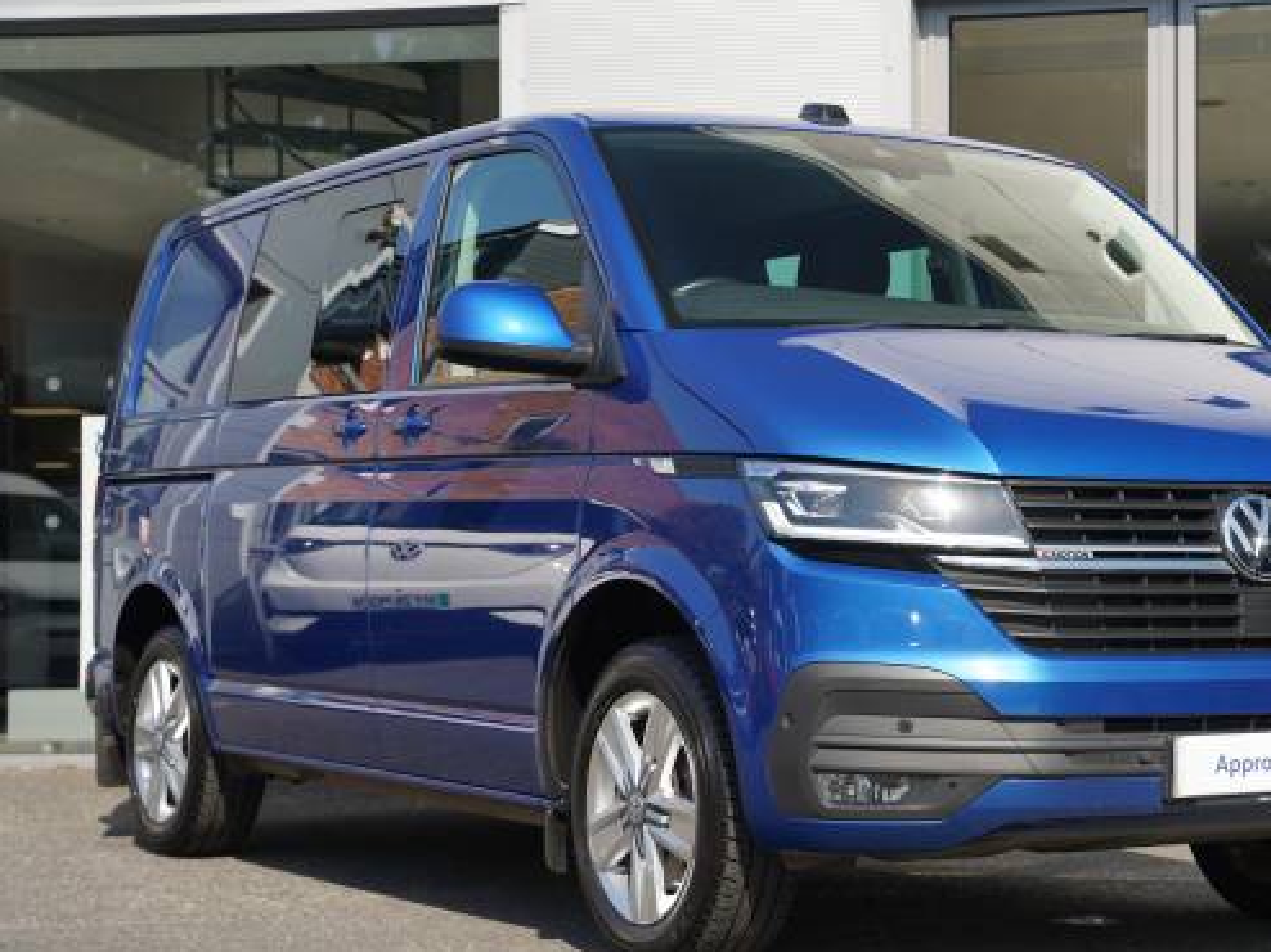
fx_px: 2798
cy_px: 479
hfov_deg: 25.5
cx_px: 818
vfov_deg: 19.3
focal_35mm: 76
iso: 100
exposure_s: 1/250
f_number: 4.5
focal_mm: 61.2
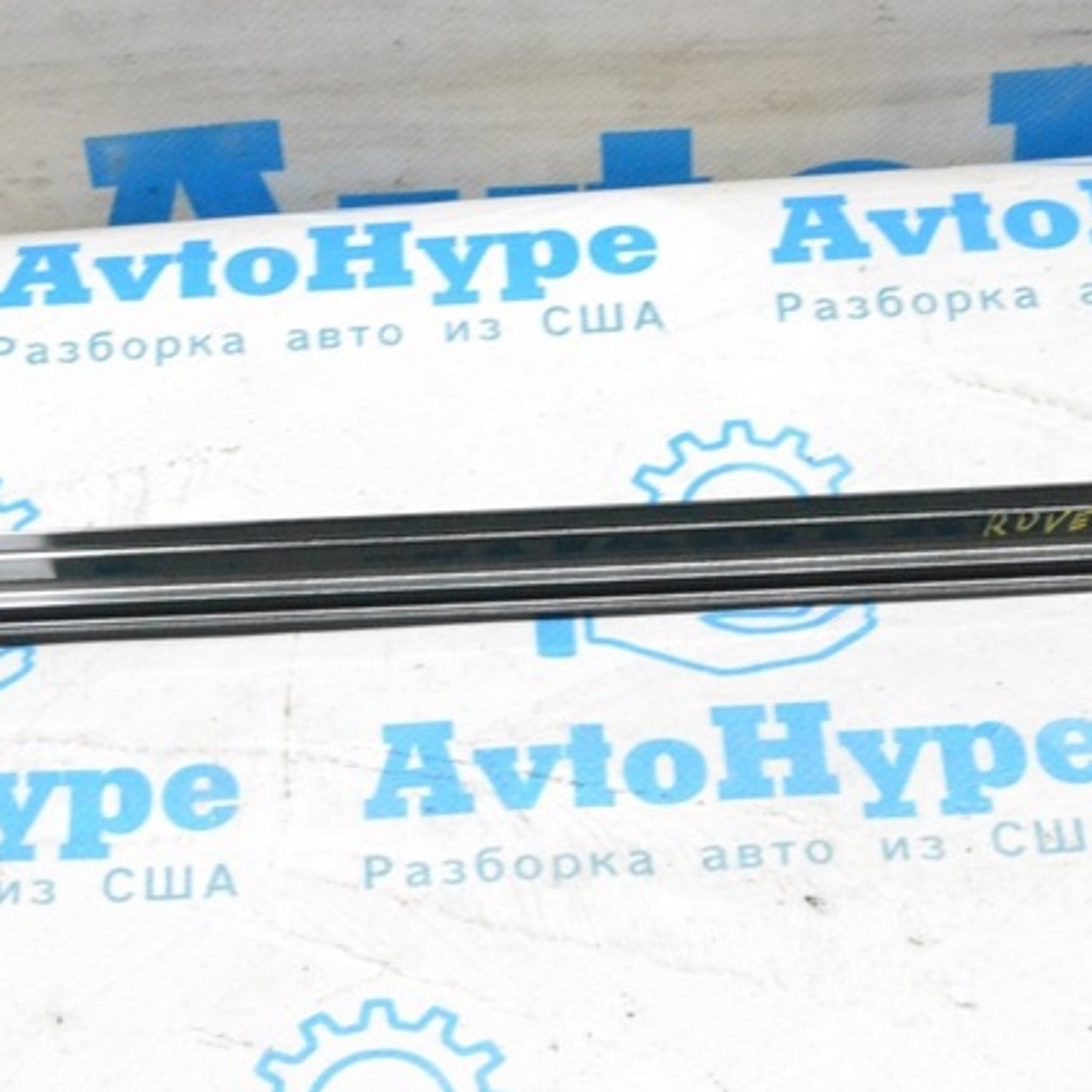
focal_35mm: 107
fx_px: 3806
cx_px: 348
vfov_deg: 16.3
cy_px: 542
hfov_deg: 16.3
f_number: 9
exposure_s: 1/160
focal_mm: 55
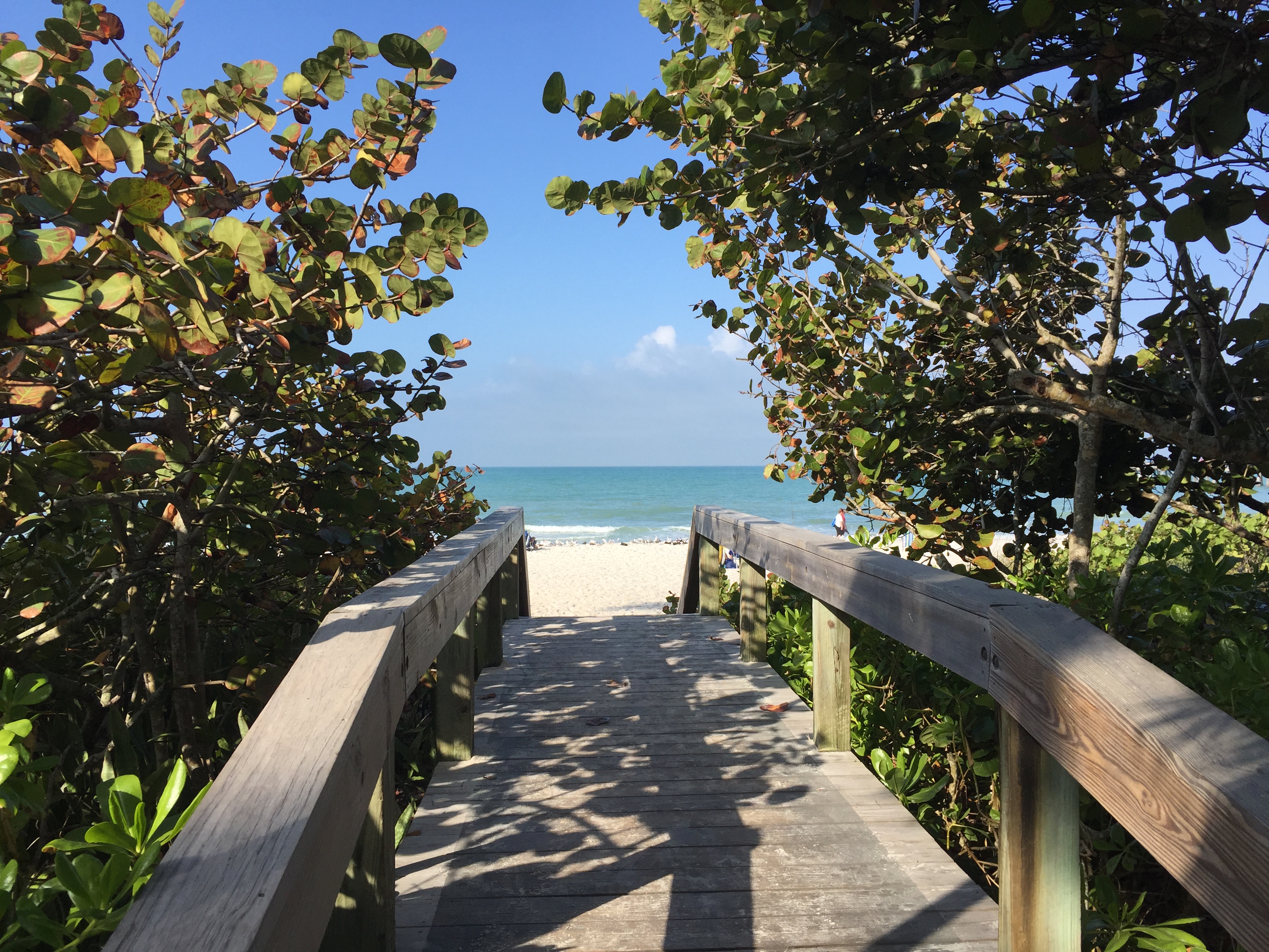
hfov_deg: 61.7
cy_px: 476
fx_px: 1063
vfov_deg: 48.2
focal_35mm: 29
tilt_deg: +1.0
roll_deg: +0.8
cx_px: 634
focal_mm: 4.15
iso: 32
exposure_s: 1/1522
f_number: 2.2
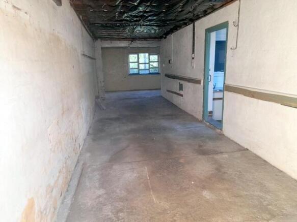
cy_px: 111
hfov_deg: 69.4
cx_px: 148
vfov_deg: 54.9
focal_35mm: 25
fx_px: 214
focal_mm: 4.6
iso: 64
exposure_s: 1/50
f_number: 2
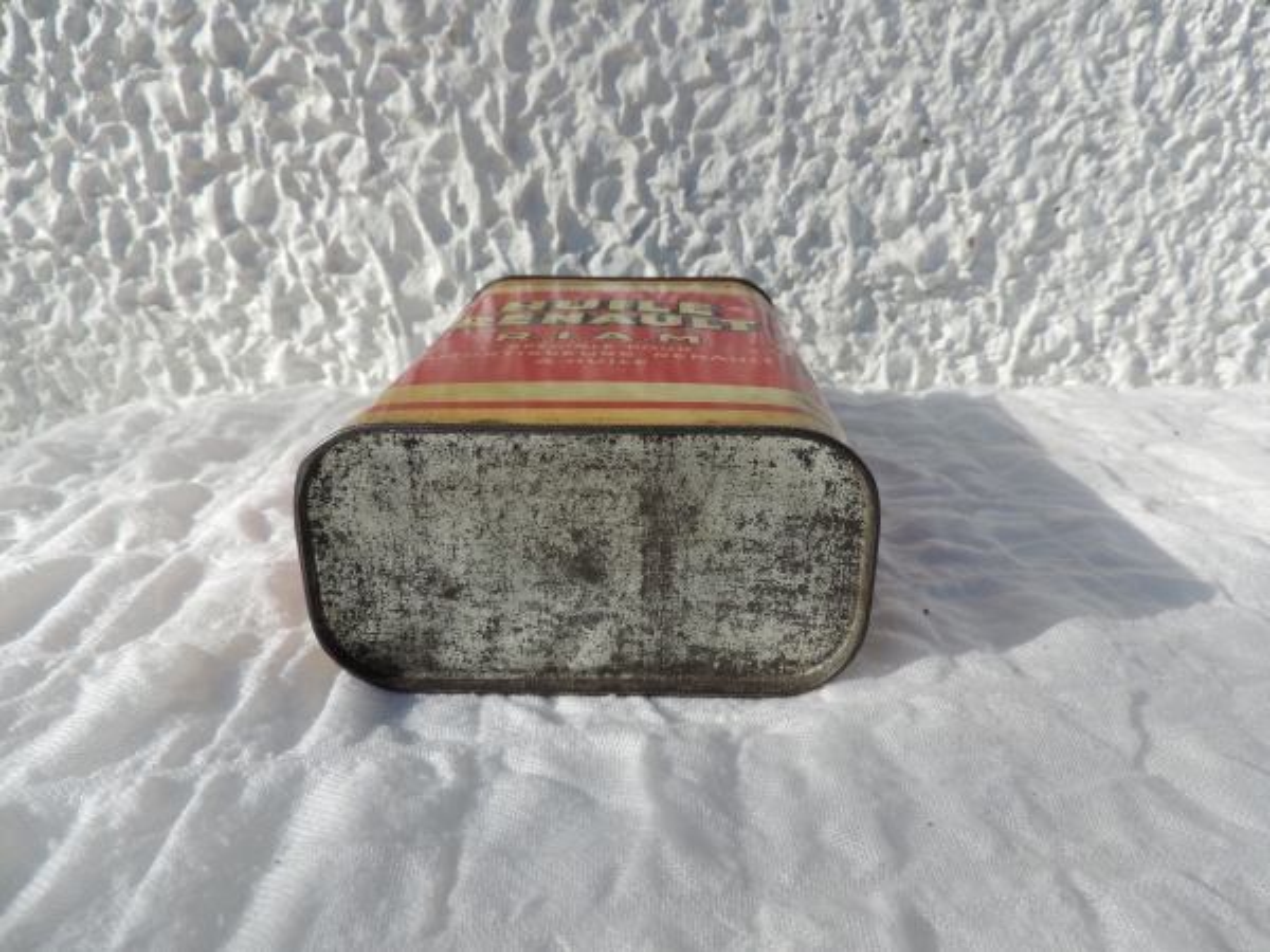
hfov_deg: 71.6
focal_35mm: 24
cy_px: 476
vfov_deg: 56.8
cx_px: 635
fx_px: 881
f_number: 3
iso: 80
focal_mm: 4.3
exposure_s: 1/1250
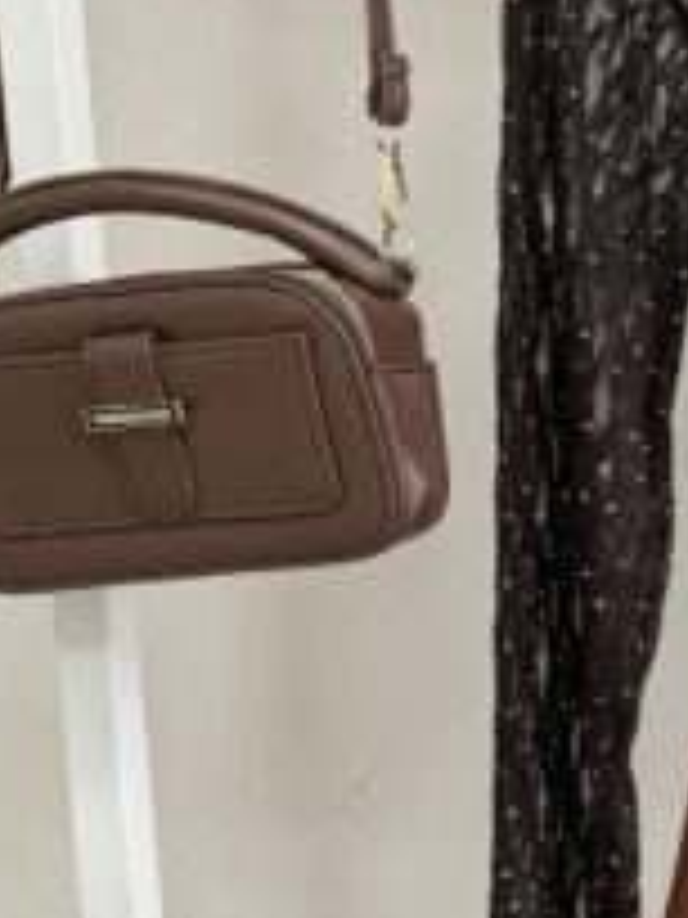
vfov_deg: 20.6
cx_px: 1223
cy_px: 734
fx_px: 2491
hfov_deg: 14.0
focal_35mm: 94
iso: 125
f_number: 1.78
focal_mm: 6.76
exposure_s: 1/121
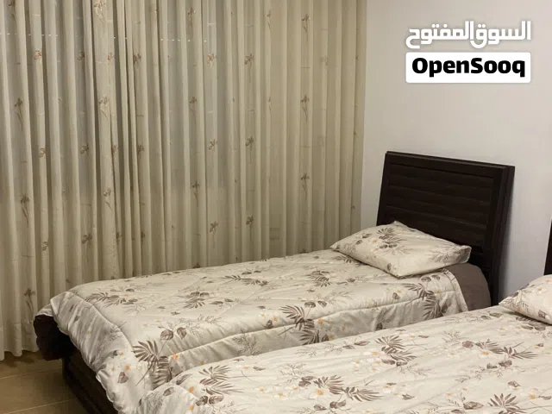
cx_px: 276
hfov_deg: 67.3
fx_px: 415
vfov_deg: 53.1
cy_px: 207
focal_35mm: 26
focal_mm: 4.25
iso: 200
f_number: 1.8
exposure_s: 1/50
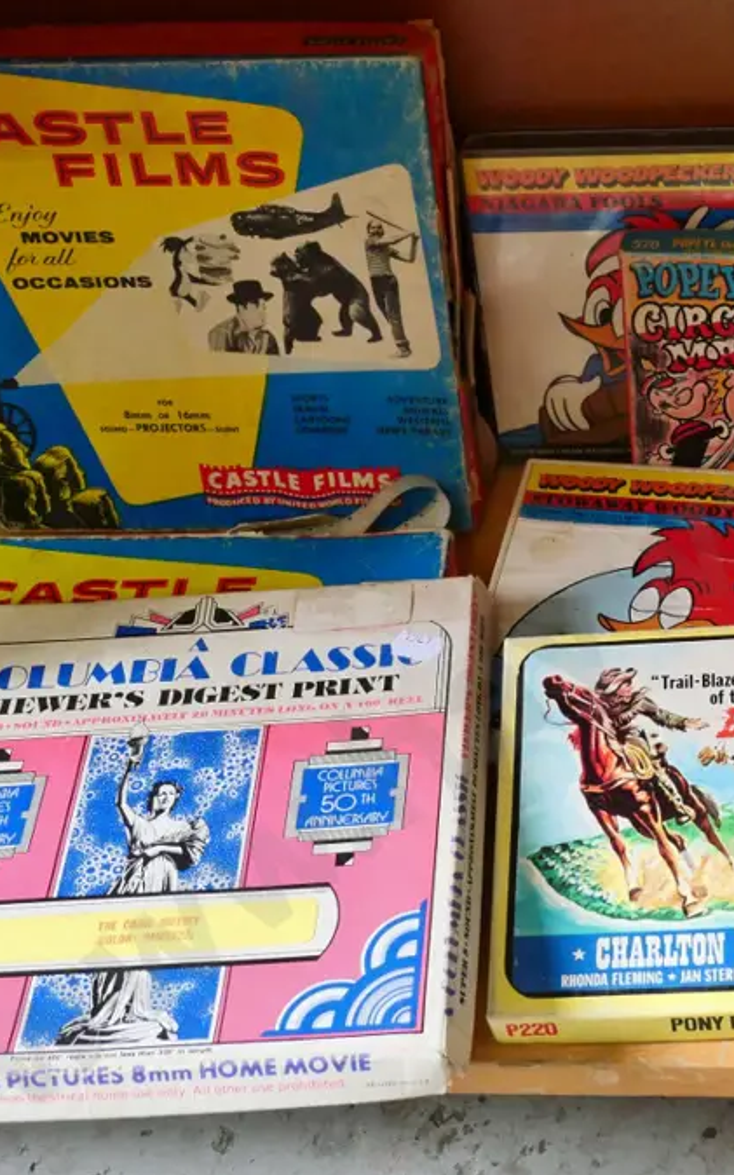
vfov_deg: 35.1
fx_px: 1857
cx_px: 701
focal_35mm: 58
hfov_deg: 21.7
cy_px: 549
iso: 3200
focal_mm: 18
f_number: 6.3
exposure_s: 1/25
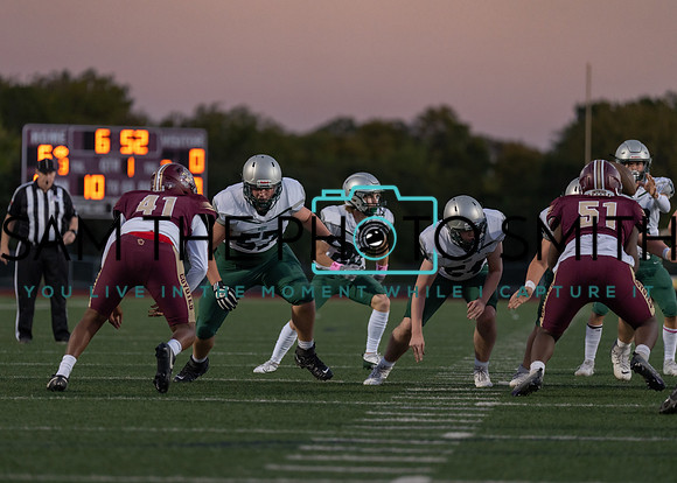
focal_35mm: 233
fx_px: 4482
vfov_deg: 6.2
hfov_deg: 8.6
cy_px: 244
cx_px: 307
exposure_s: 1/1000
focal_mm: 200
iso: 1250
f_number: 2.8
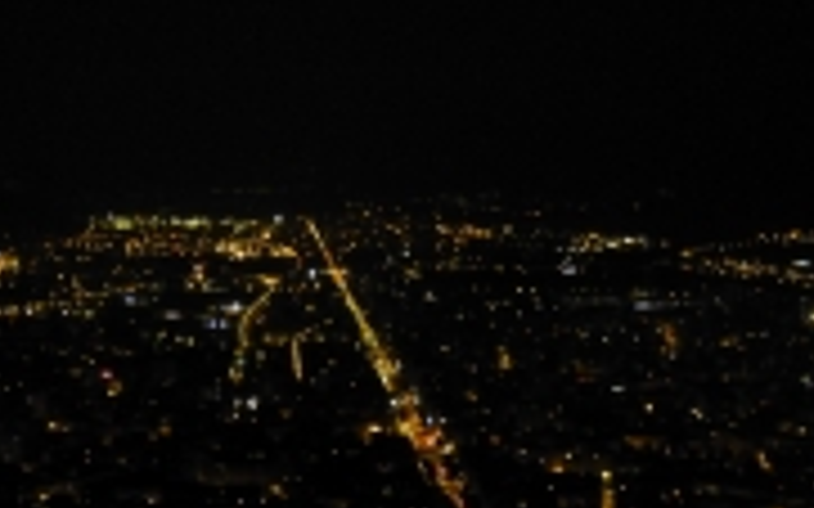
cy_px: 521
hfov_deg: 25.4
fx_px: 1774
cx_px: 639
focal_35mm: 80
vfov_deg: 15.9
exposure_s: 1/8
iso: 1600
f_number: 3.6
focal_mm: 6.5
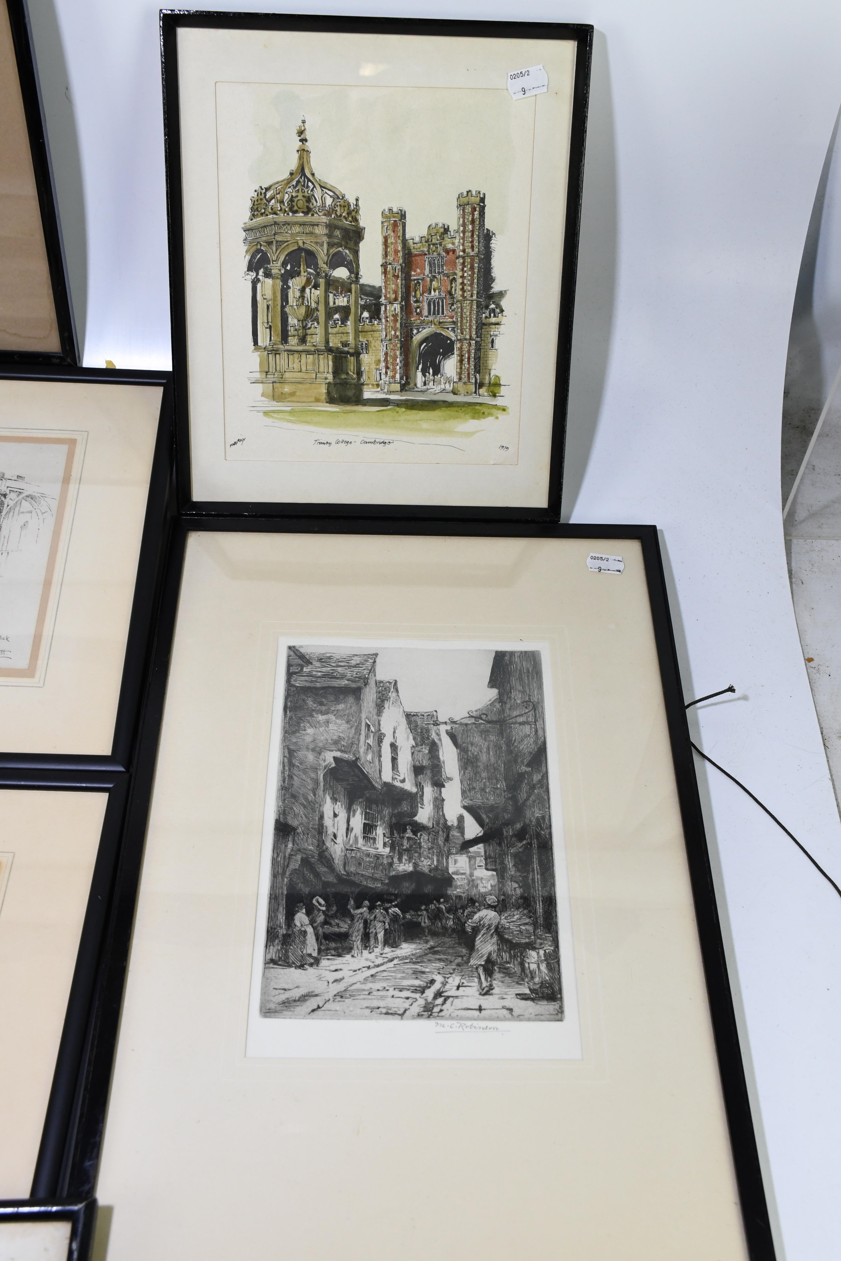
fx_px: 1261
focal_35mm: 36
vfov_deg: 53.1
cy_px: 630
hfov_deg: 36.9
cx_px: 420
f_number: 10
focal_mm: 24
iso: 1250
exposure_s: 1/200
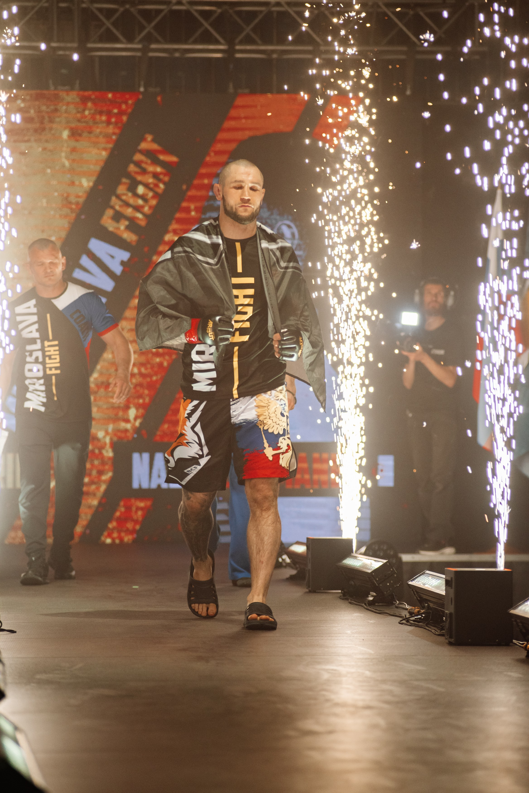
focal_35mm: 135
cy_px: 396
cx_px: 264
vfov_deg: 15.2
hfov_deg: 10.2
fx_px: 2973
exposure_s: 1/640
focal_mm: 135
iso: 1250
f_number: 4
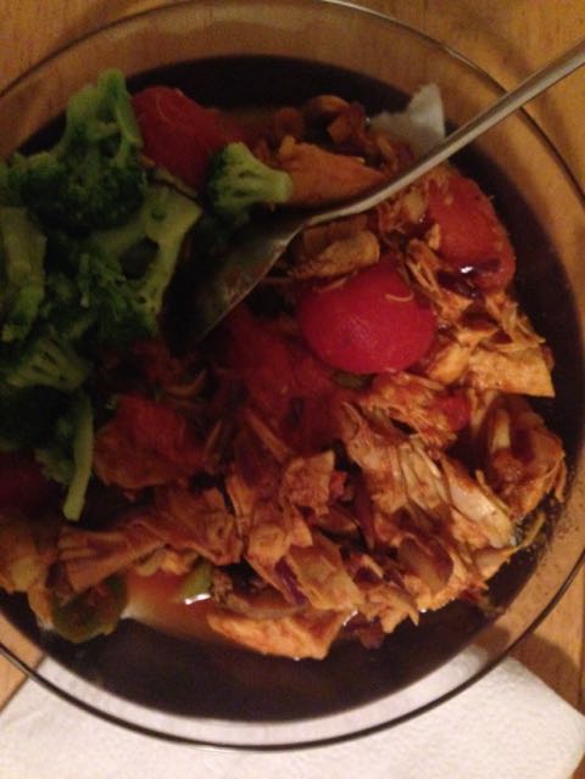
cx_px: 292
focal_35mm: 33
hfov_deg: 42.9
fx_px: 744
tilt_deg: -82.4
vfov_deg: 55.4
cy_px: 390
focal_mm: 4.12
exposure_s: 1/15
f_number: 2.4
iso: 800
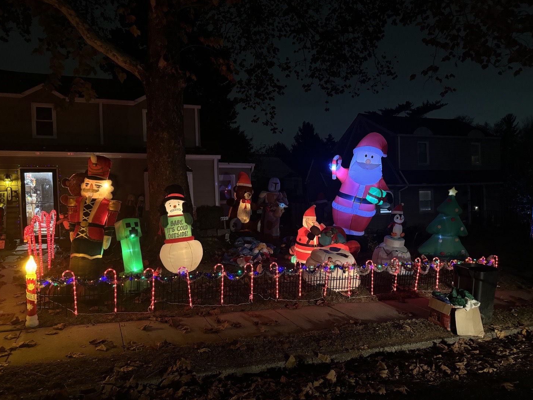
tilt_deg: -0.8
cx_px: 256
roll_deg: +1.2
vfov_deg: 54.9
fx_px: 385
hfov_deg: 69.4
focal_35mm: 25
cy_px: 206
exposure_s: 1/30
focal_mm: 6.76
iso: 1250
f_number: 1.78
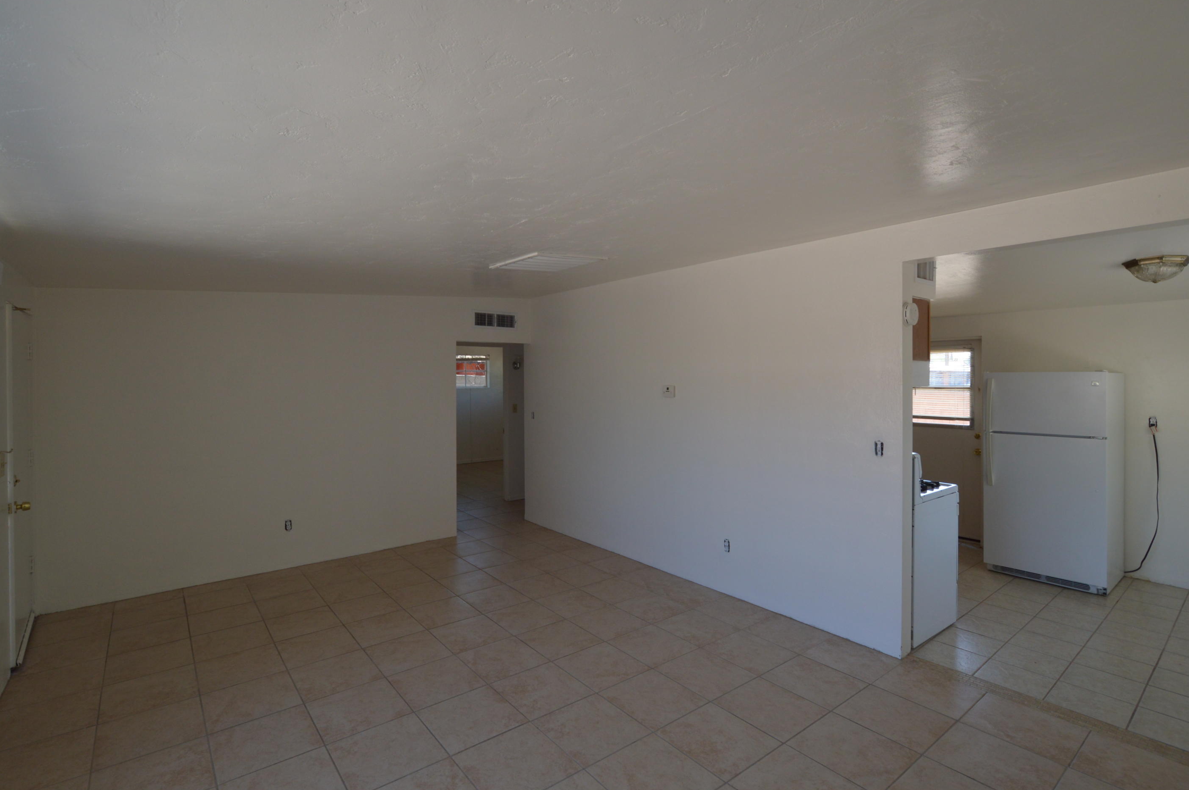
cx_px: 580
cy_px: 372
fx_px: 528
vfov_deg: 73.5
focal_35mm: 16
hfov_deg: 96.8
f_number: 5.6
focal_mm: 10
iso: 400
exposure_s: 1/125
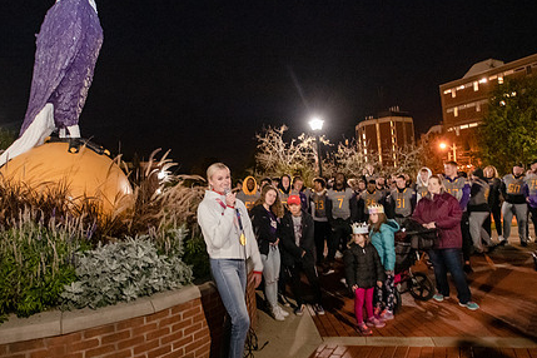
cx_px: 257
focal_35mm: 23
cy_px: 178
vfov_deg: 55.1
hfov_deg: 76.1
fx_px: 343
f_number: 3.2
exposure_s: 1/30
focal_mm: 17
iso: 6400
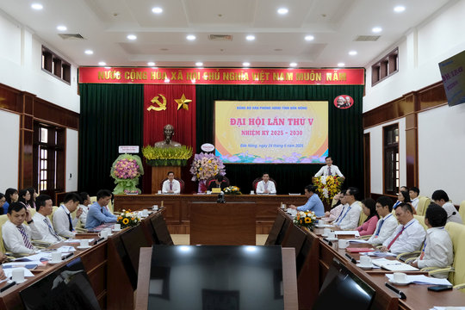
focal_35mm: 32
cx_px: 232
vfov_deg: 41.1
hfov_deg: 58.7
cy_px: 155
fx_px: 413
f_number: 4
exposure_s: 1/100
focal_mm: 21.2
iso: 1600
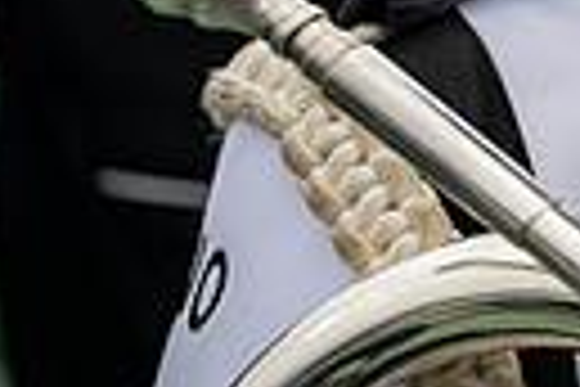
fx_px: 1740
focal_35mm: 108
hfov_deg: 14.9
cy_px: -173
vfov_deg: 12.2
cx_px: 1205
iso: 160
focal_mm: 24
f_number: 2.8
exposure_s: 1/500
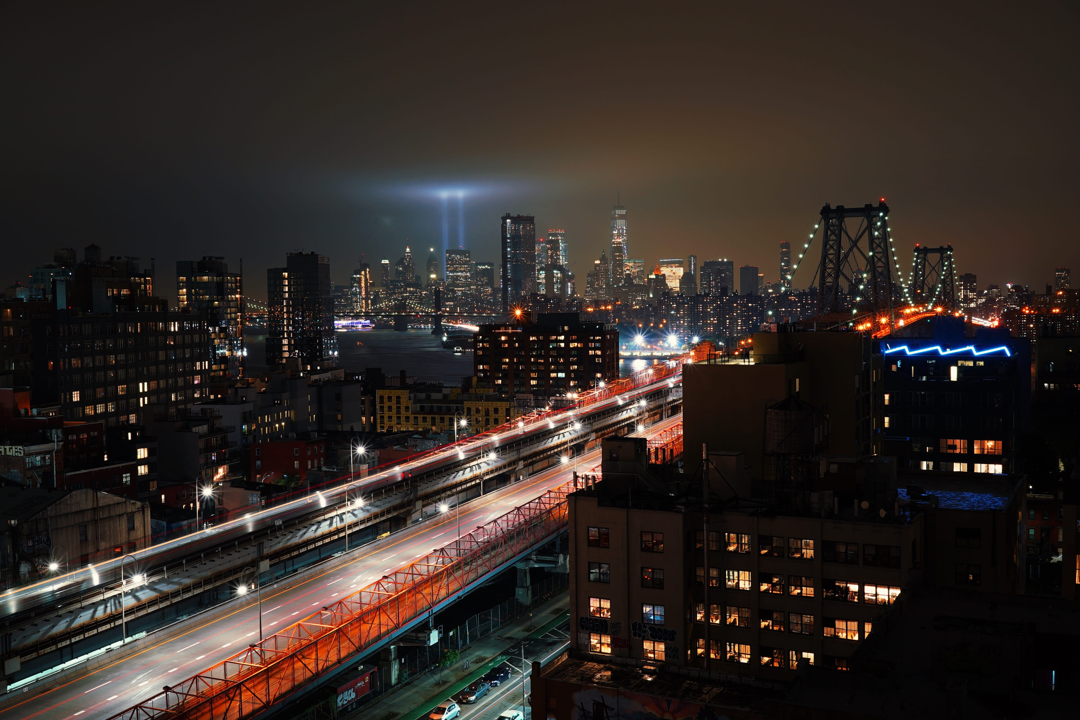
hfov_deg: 53.1
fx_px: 1080
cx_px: 535
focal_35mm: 36
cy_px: 355
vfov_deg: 36.9
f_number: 14
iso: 100
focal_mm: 35
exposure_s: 25
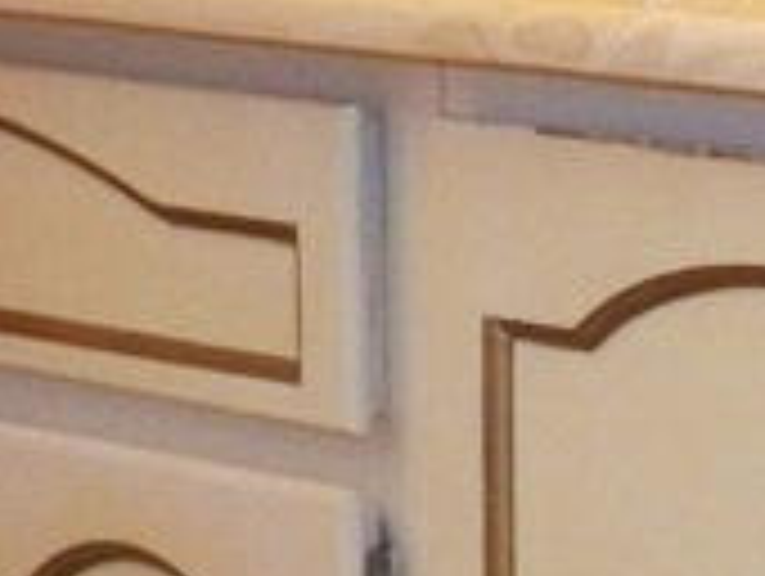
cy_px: 486
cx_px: 1526
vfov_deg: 6.3
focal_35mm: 235
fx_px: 5201
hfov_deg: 8.0
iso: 400
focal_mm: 7.1
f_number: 3.2
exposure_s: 1/30
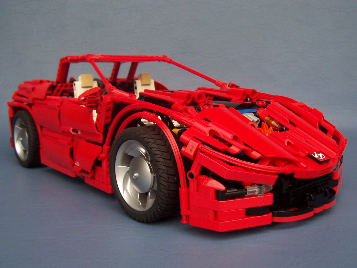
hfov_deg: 49.0
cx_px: 176
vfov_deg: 37.7
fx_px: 392
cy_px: 135
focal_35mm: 38
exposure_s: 1/350
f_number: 2.8
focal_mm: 5.6
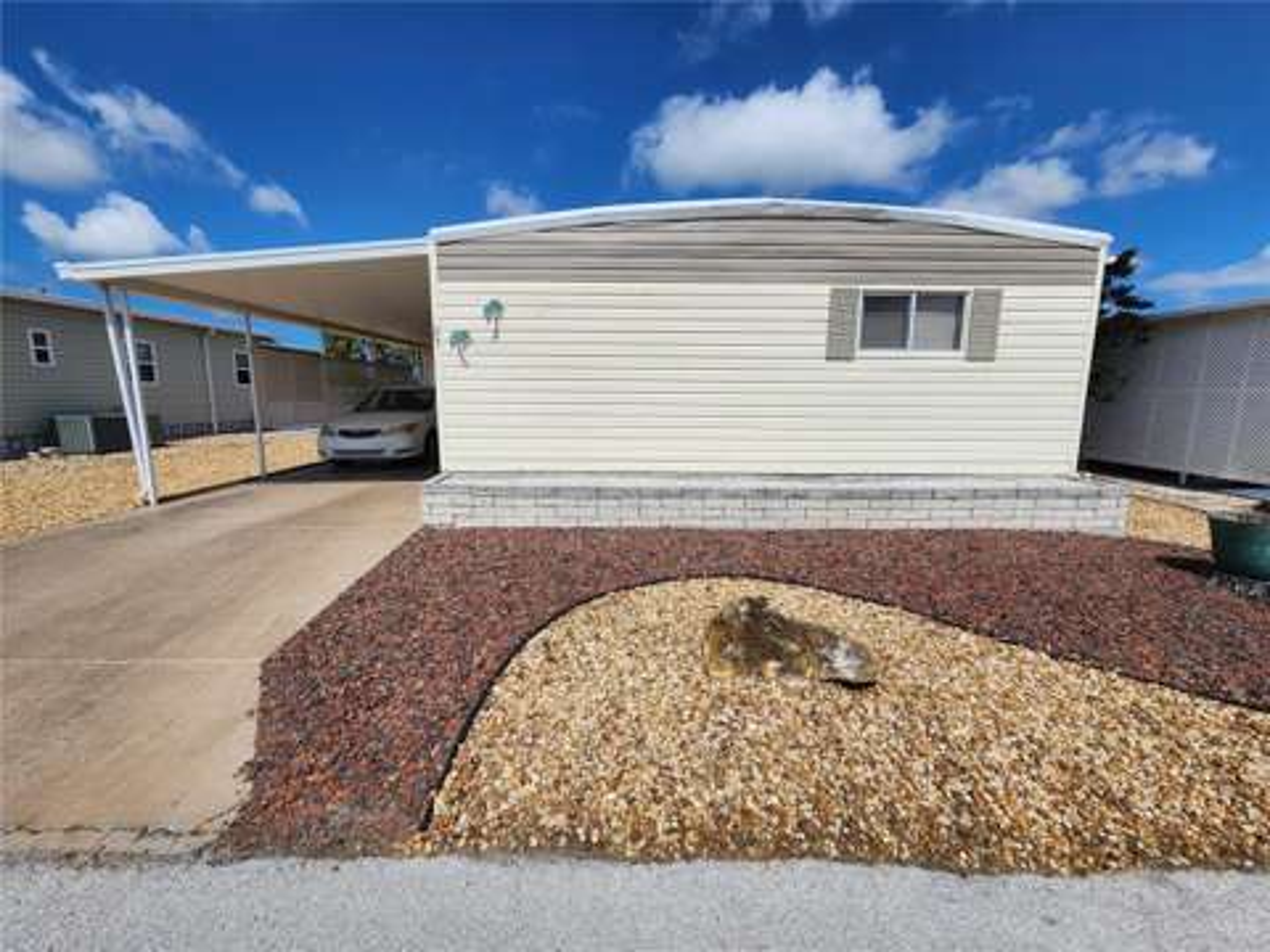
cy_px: 476
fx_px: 477
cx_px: 635
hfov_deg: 106.2
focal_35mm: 13
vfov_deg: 89.9
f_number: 2.2
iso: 50
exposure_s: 1/3903
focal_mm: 2.2
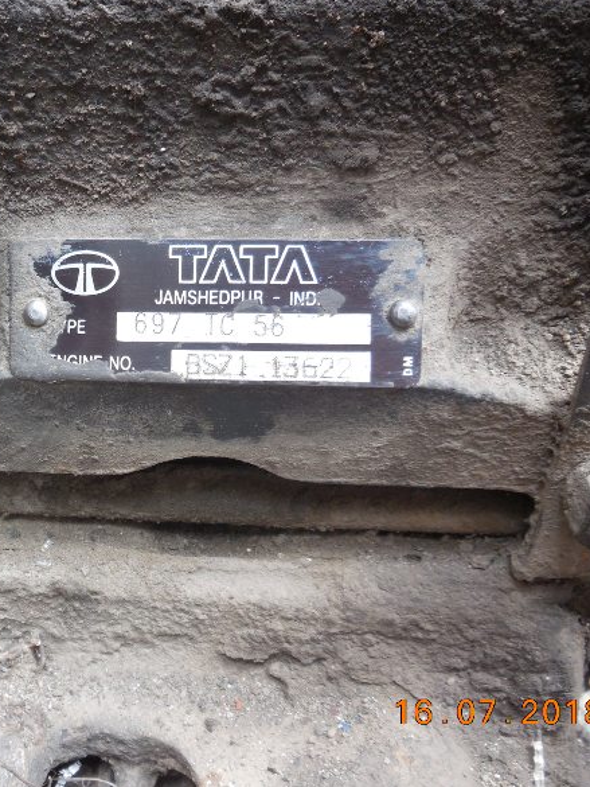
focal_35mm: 41
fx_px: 931
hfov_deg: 34.0
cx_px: 109
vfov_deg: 45.8
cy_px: 387
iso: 250
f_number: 3.2
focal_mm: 5.3
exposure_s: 1/30
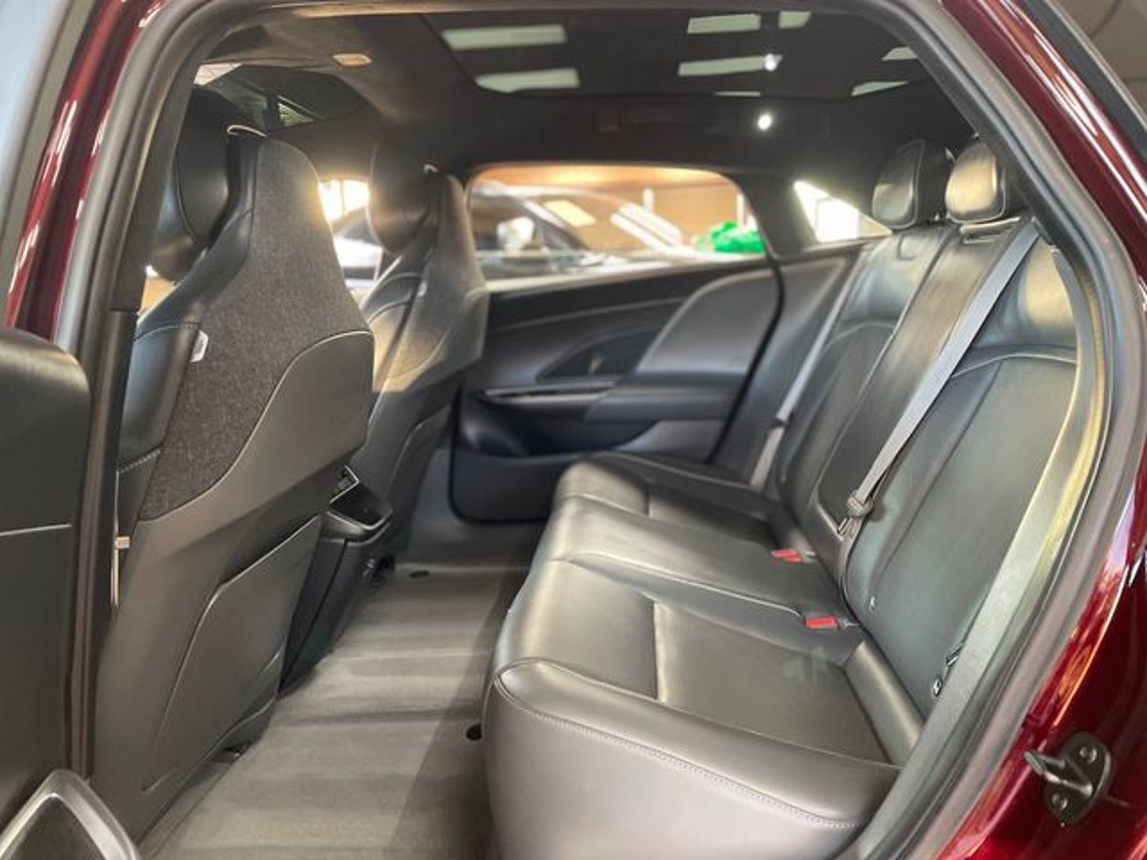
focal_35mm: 26
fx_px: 862
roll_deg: +3.1
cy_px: 430
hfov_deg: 67.3
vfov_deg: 53.1
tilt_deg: -8.7
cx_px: 574
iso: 320
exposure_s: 1/60
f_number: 1.6
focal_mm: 4.2
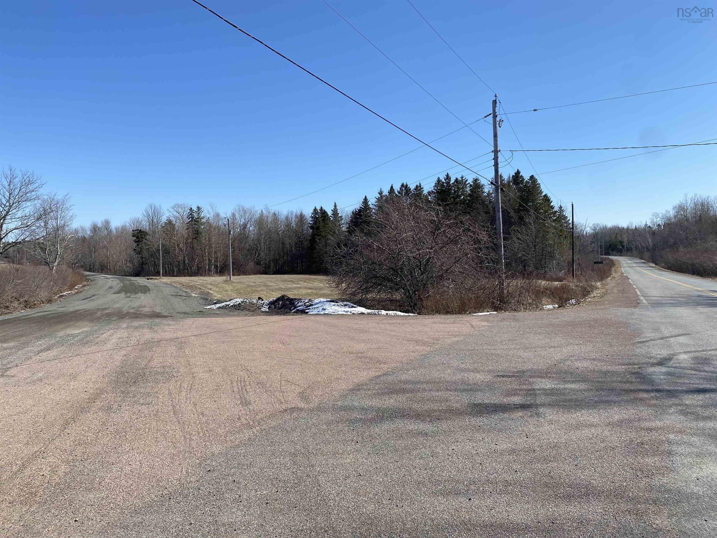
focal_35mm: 26
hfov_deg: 67.3
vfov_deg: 53.1
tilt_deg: -2.2
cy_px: 269
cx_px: 358
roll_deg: +0.1
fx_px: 539
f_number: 1.8
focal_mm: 4.25
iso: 32
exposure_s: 1/3300
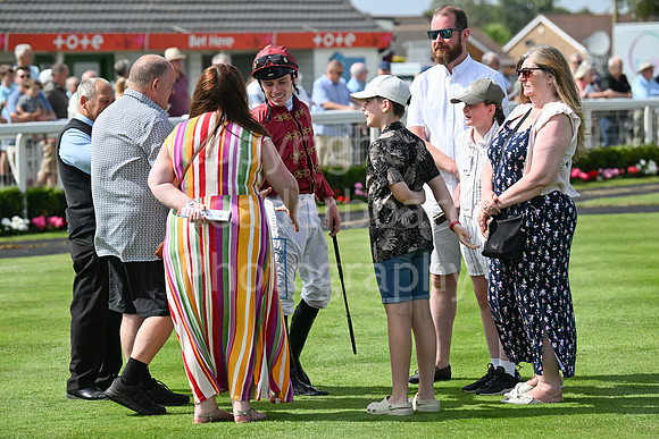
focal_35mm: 135
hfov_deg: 15.2
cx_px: 330
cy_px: 220
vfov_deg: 10.2
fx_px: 2472
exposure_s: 1/4000
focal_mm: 135
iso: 400
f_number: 4.5
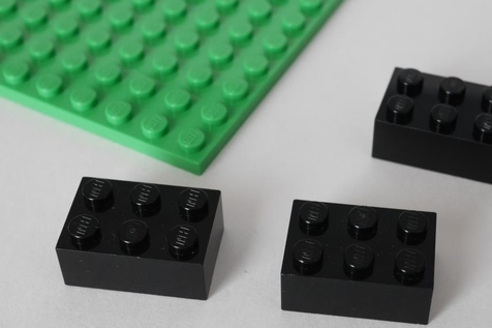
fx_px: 956
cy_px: 176
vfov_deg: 19.4
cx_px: 317
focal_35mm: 70
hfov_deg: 28.7
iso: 400
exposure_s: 1/60
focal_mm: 20
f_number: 5.6
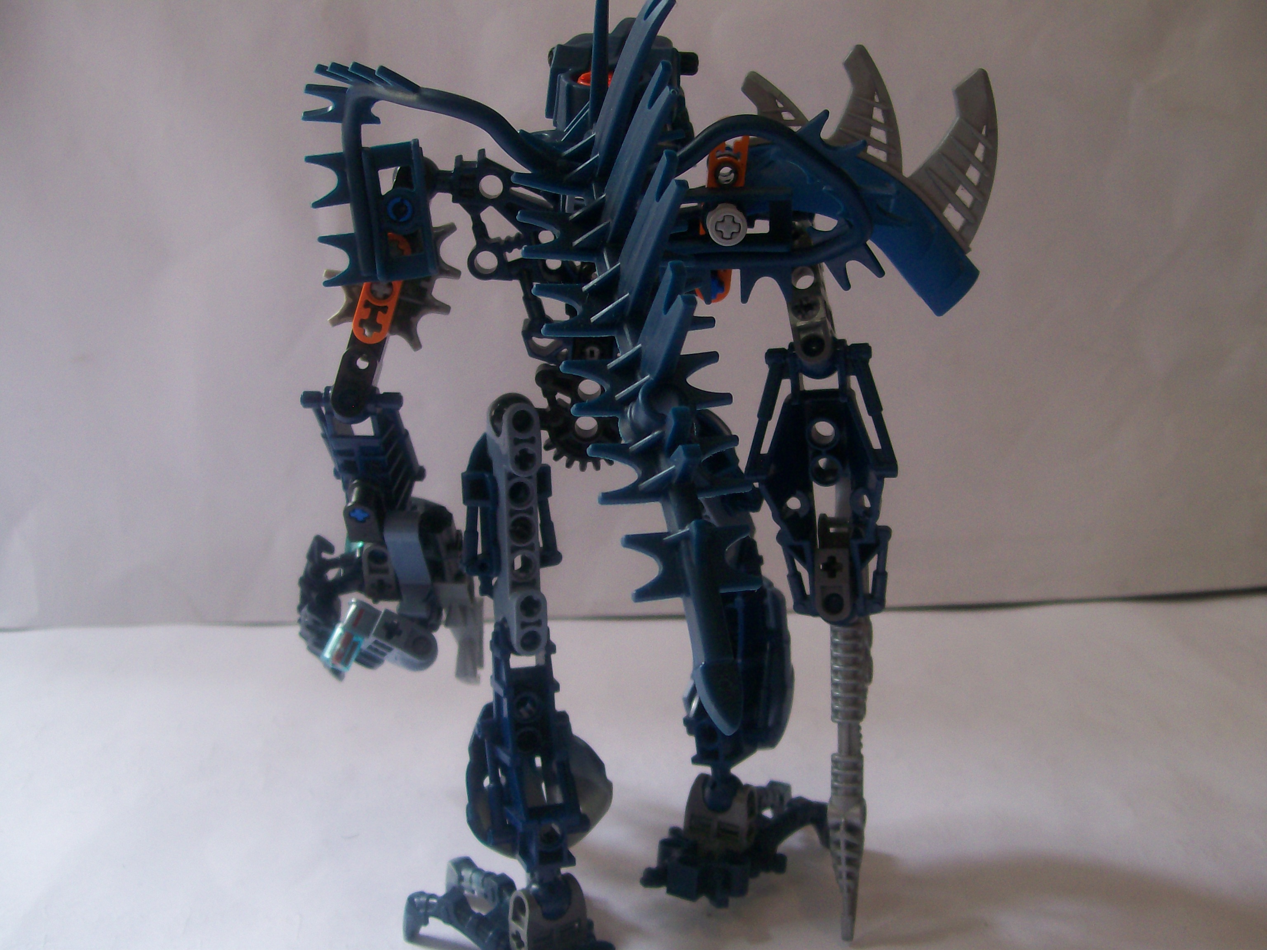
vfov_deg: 39.7
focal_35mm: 36
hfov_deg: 51.4
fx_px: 1318
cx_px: 634
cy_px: 475
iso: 80
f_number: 2.7
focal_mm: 6
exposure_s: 1/62.7
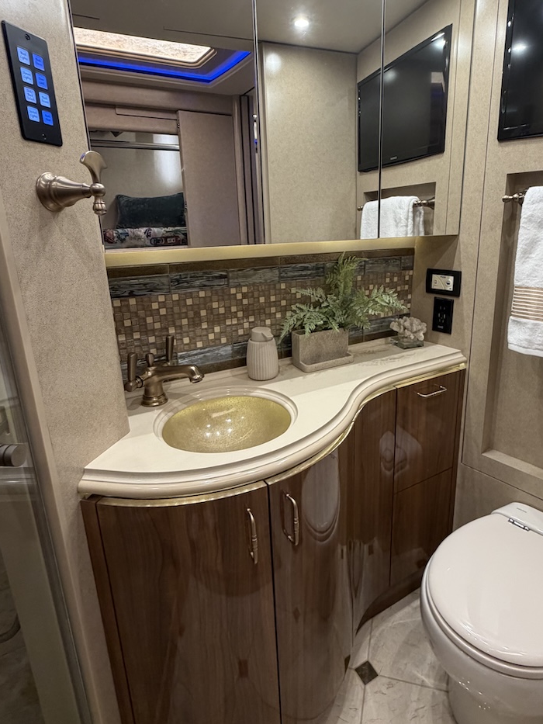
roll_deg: +2.6
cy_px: 331
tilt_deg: -14.6
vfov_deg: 81.6
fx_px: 418
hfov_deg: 65.7
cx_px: 309
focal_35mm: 20
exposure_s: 1/100
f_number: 2.2
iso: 250
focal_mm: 2.22
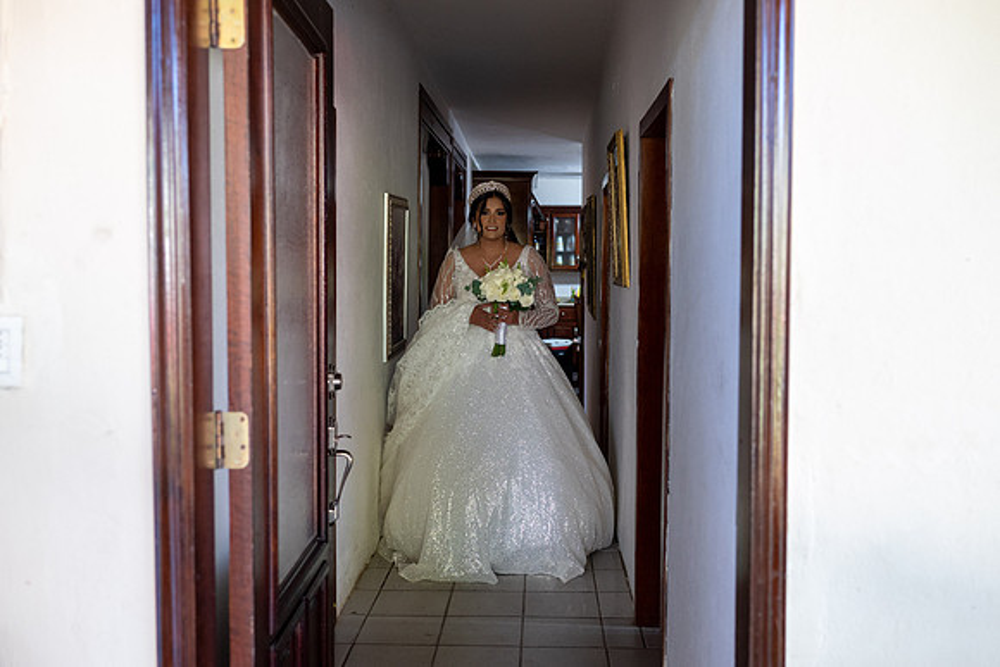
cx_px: 513
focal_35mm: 36
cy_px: 342
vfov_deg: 36.9
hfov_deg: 53.2
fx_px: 999
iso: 1600
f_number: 3.5
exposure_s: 1/125
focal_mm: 35
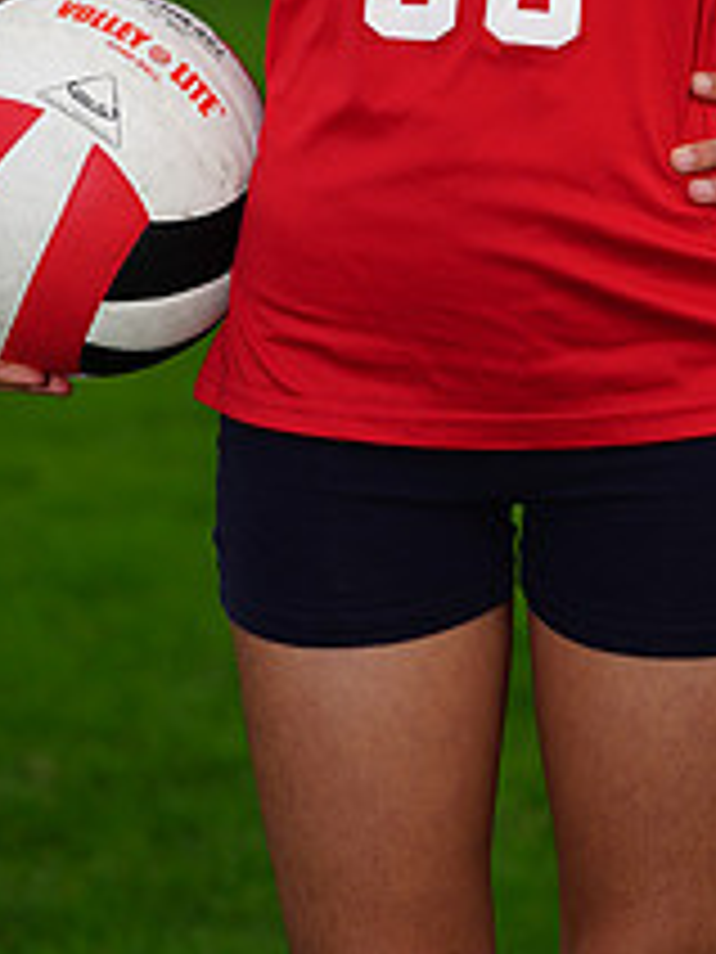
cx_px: 486
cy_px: -220
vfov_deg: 5.2
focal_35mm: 383
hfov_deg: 3.9
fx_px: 10563
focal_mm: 146
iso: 200
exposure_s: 1/250
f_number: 5
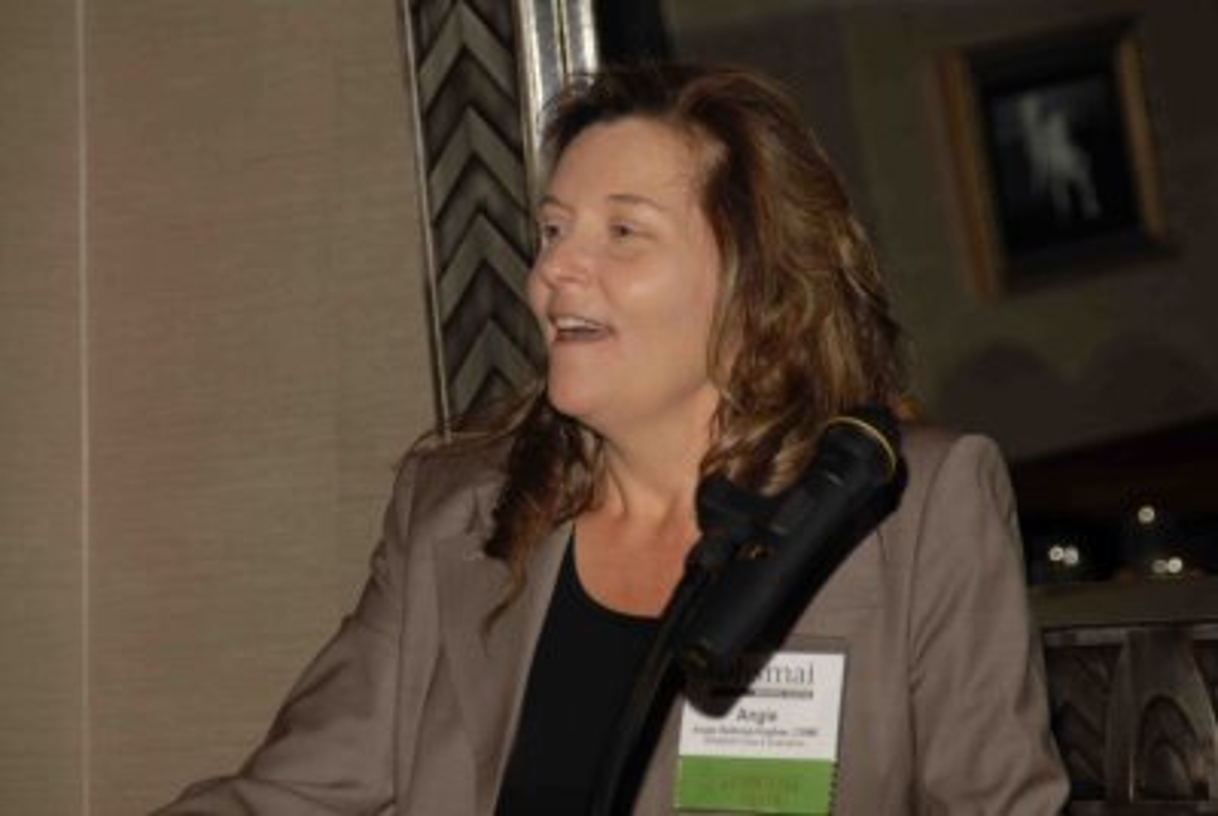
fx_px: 7624
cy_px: 408
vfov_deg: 6.1
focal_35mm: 225
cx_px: 609
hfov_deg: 9.1
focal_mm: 150
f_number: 6.3
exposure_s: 1/250
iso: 100
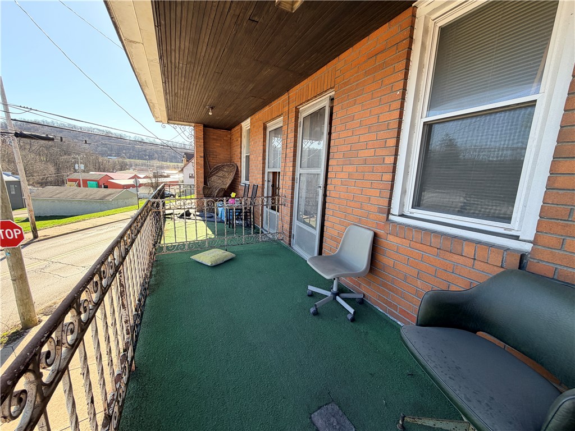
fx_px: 233
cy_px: 216
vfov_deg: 85.7
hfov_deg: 102.1
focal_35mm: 14
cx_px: 288
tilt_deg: -9.0
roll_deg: -3.4
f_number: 2.2
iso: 40
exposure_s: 1/215
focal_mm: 2.22
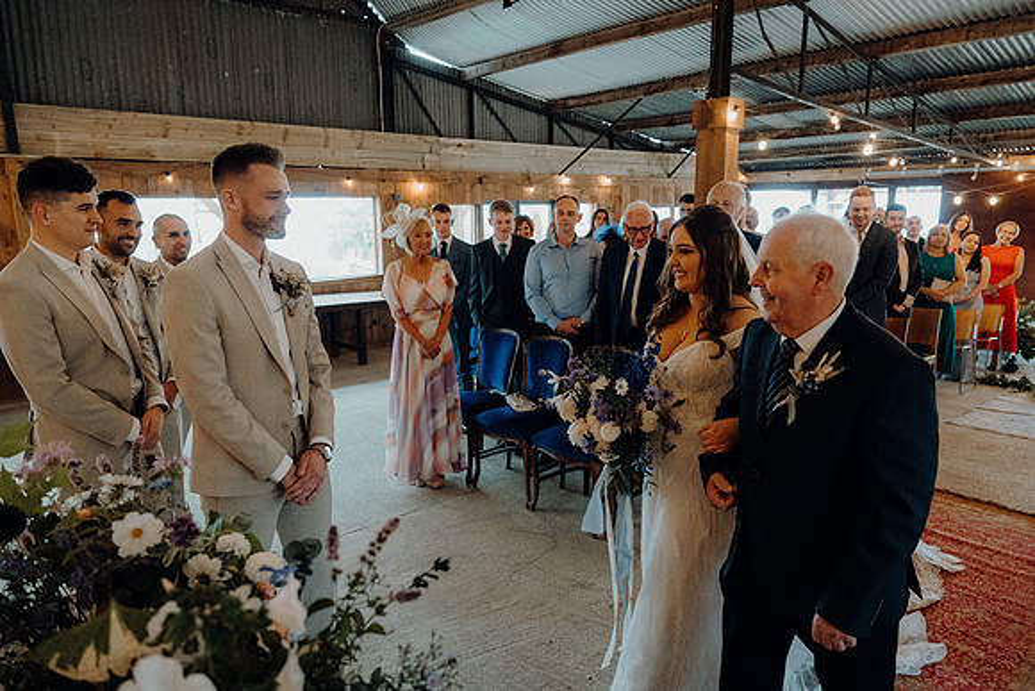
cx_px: 518
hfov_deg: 73.7
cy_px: 346
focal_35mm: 24
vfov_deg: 53.2
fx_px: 690
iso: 5000
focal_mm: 24
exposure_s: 1/200
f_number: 3.5
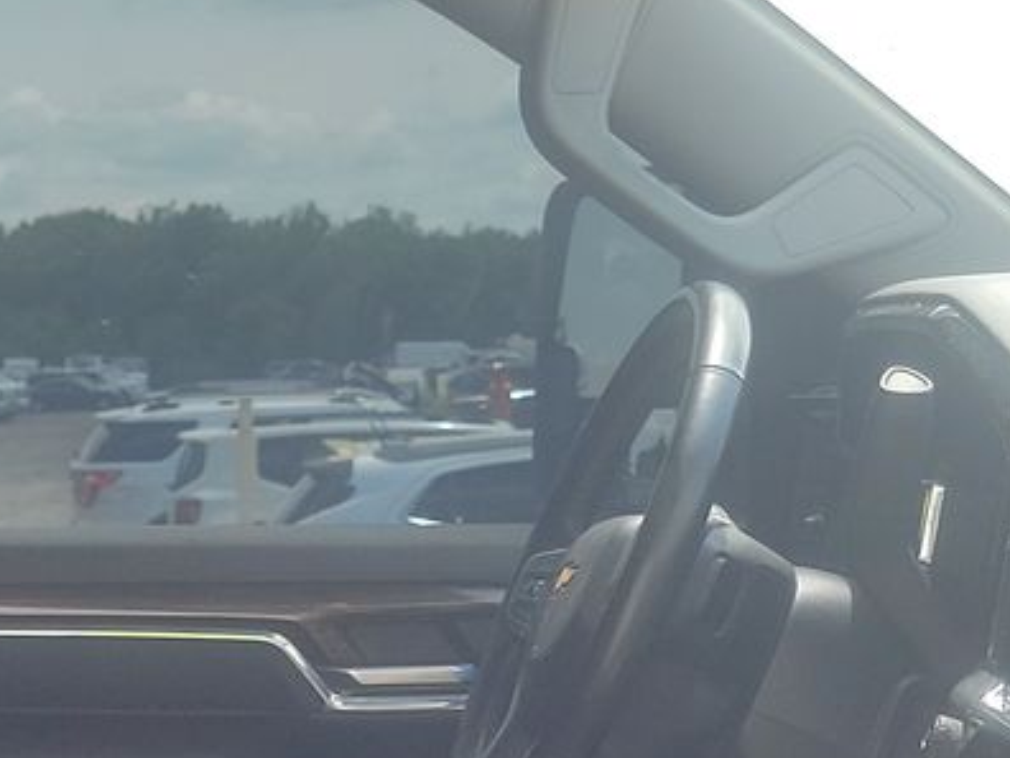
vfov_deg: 13.9
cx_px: 82
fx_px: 2830
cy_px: 1256
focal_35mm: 97
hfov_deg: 19.8
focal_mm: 6.7
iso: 50
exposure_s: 1/184
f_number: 1.8
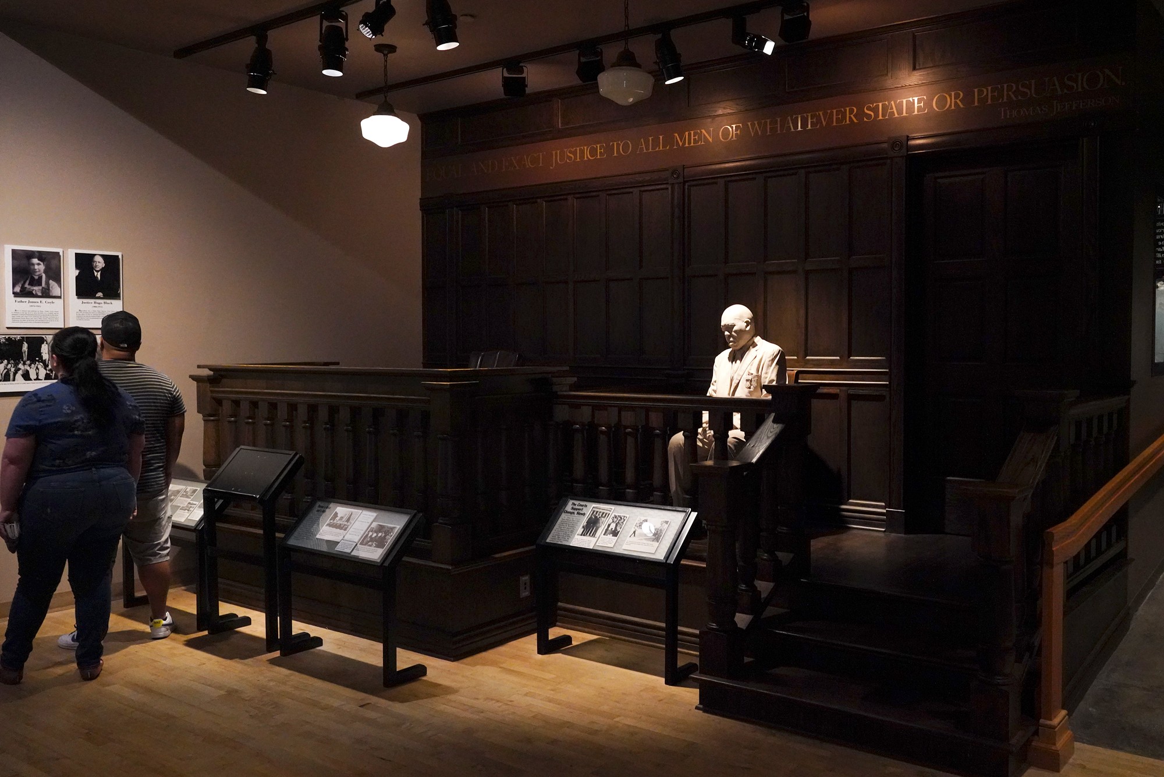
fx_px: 905
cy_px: 388
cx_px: 582
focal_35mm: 28
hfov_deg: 65.5
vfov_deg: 46.4
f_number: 5.6
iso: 8000
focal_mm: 28
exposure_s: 1/100
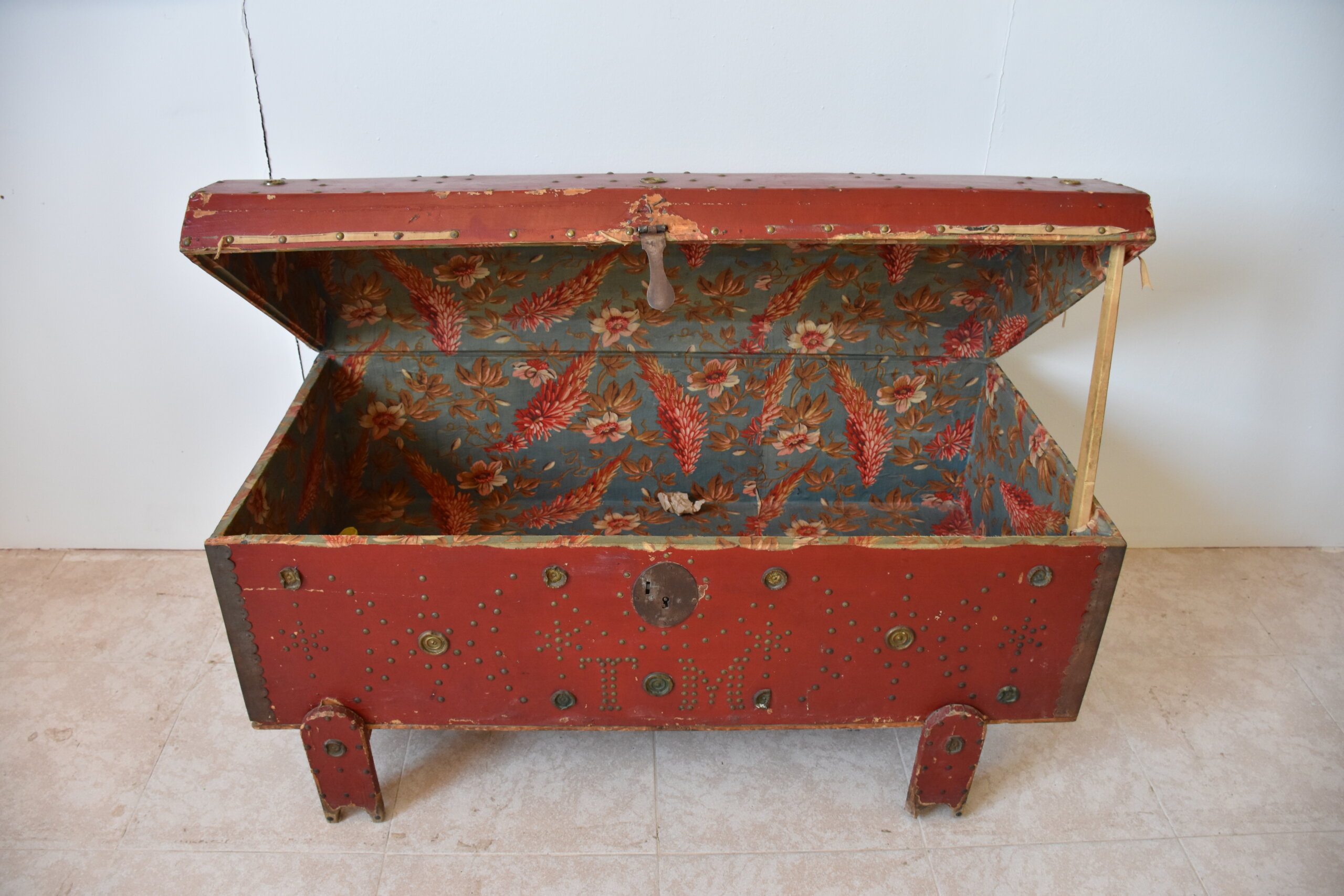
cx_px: 672
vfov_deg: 47.9
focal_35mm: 27
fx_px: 1008
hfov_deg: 67.4
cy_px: 448
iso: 900
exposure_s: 1/60
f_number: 4
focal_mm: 18
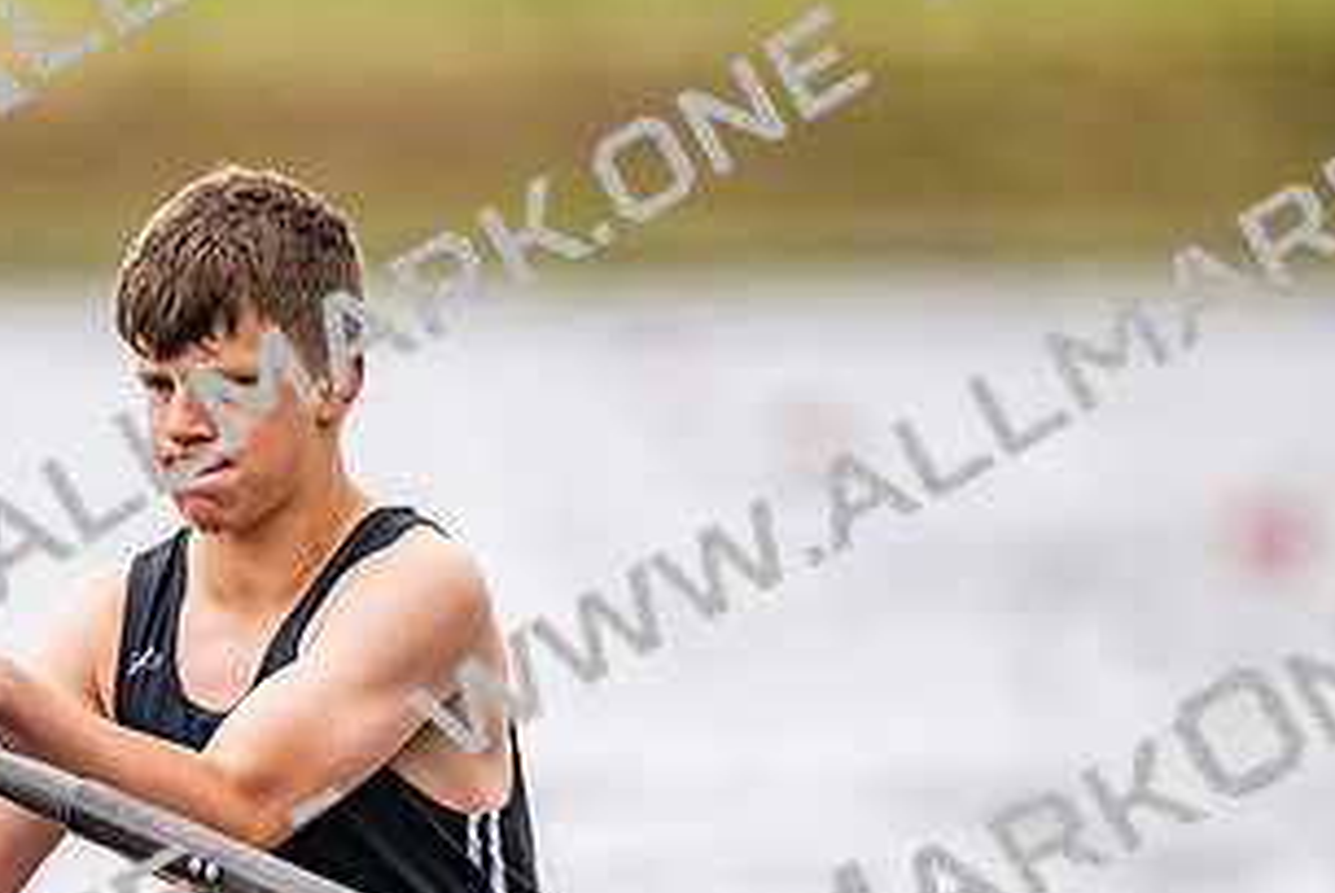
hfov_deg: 1.8
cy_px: 830
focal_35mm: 1140
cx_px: 92
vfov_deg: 1.2
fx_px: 42314
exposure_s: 1/2500
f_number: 4
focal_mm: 600
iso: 560
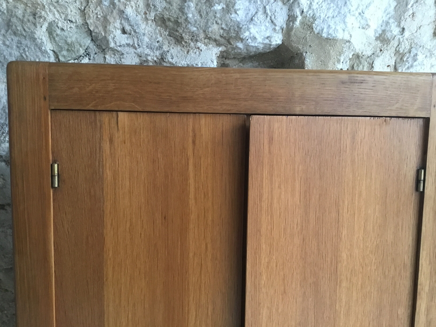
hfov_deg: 58.4
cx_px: 218
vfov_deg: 45.4
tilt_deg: -5.2
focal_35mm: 31
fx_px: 390
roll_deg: -1.3
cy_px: 164
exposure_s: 1/33
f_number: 2.4
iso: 200
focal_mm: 3.3
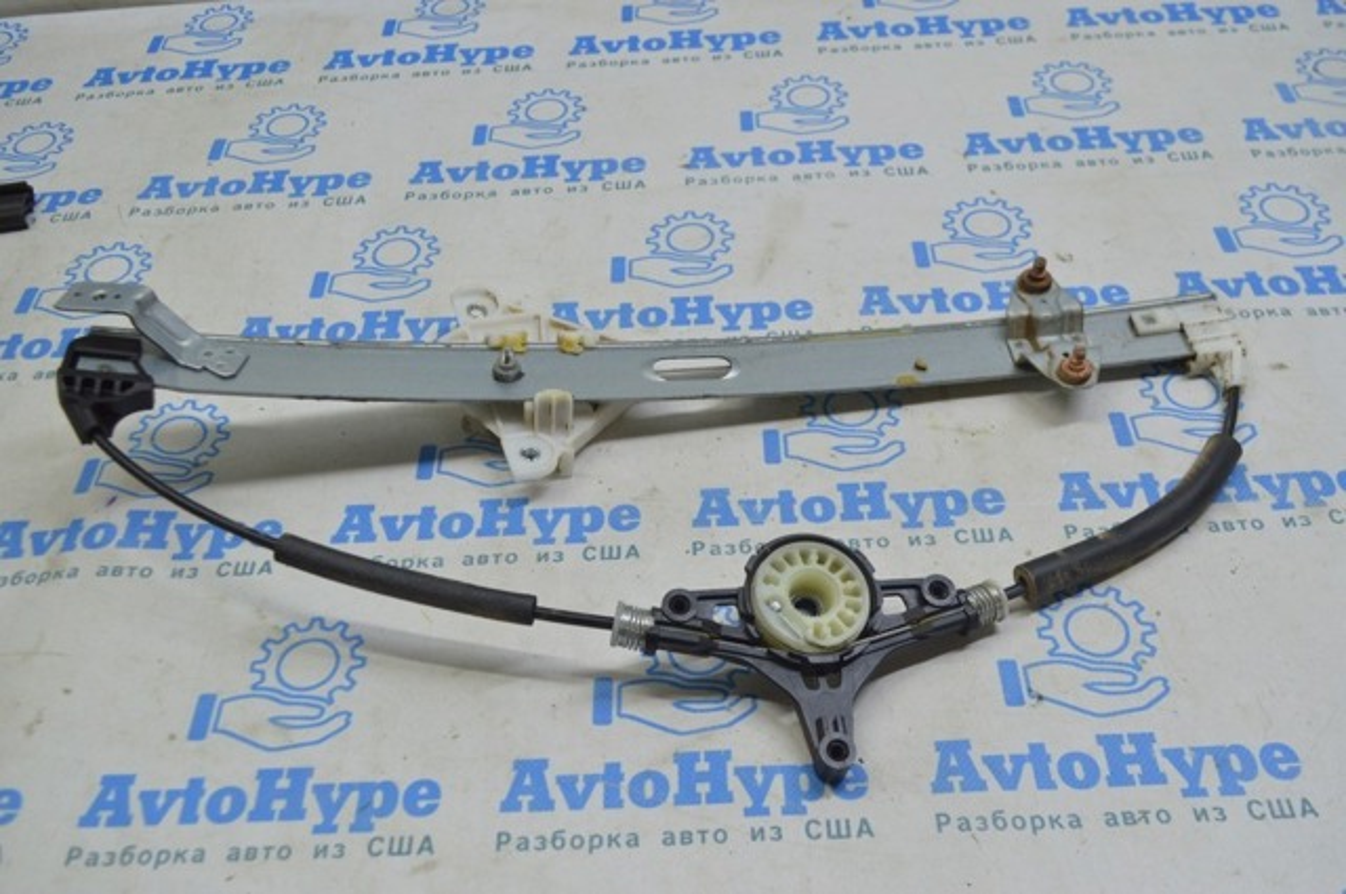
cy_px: 447
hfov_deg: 53.2
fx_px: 1344
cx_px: 673
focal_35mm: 36
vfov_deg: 36.8
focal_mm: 24
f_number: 5.6
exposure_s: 1/40
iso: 400
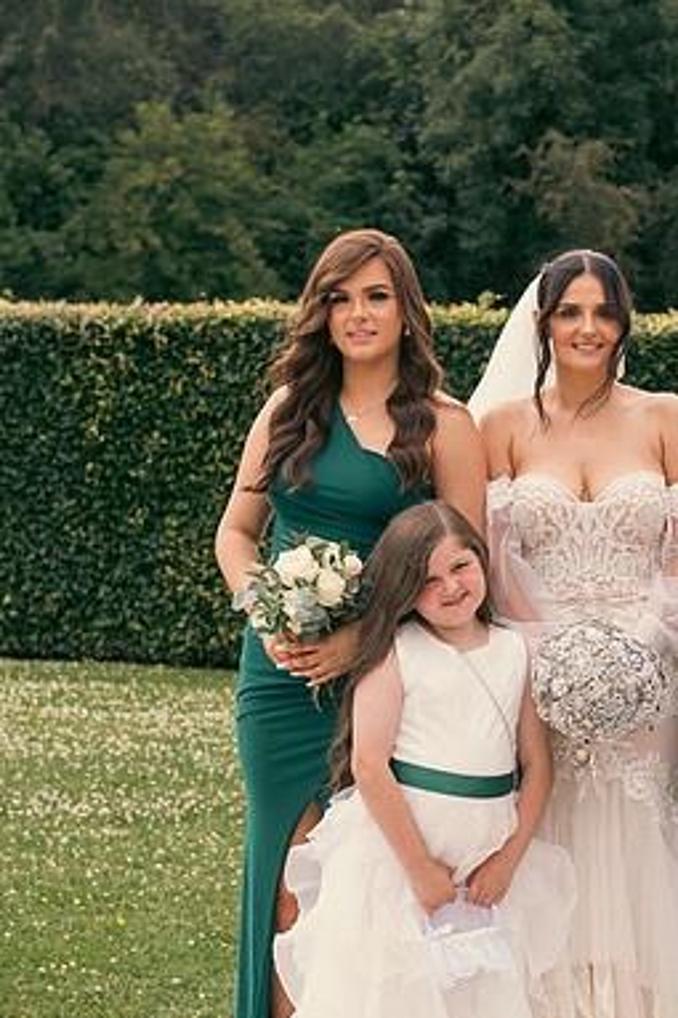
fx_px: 2997
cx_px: 601
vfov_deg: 19.3
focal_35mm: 106
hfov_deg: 12.8
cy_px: 509
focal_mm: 70
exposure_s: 1/200
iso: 200
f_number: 6.3
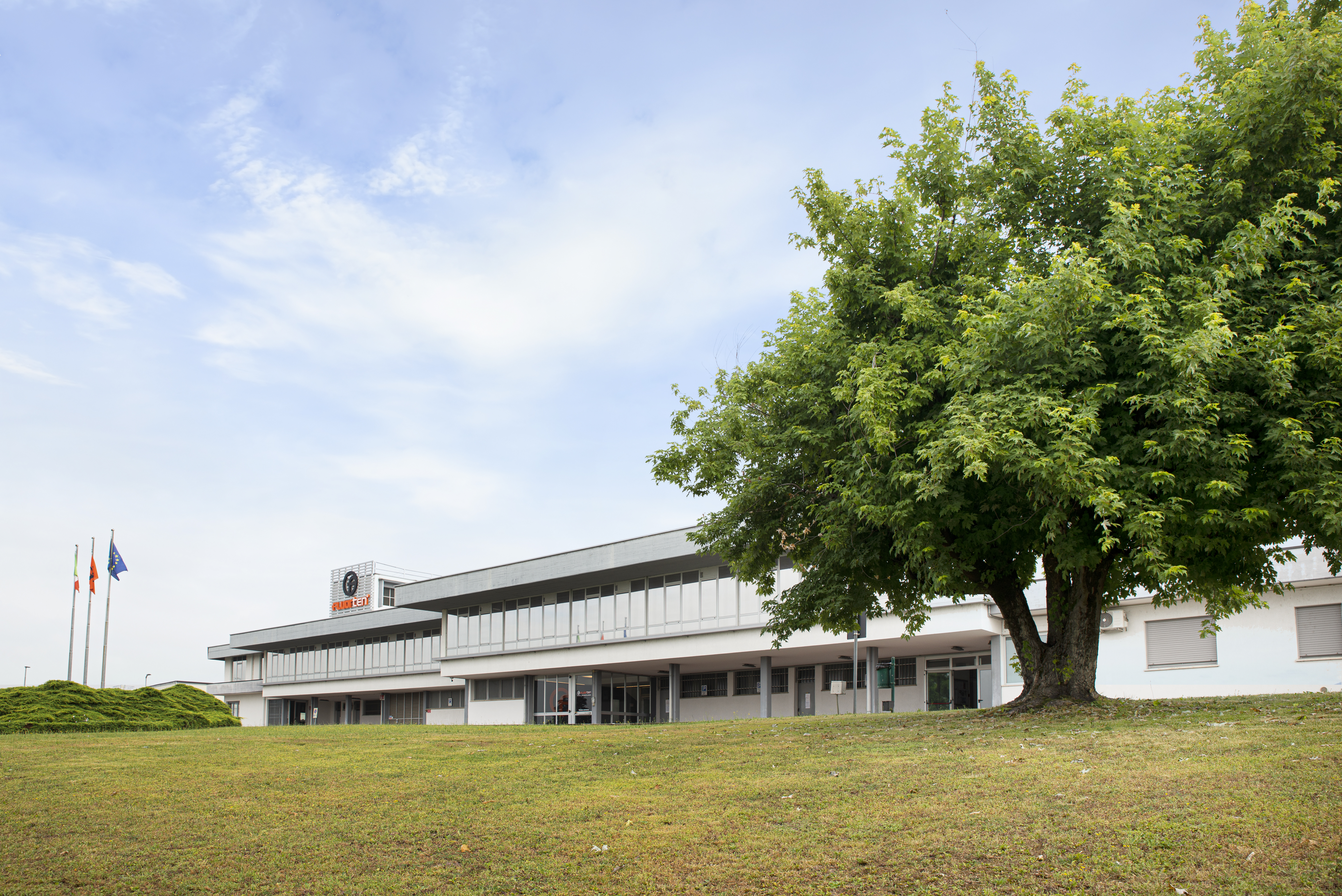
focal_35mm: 24
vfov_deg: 53.2
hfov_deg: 73.7
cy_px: 448
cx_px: 671
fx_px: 895
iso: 100
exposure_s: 1/200
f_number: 7.1
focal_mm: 24
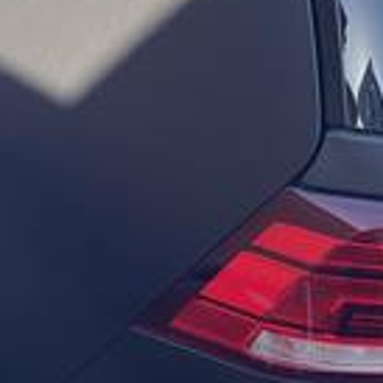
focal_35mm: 107
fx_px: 1339
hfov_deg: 16.3
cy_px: 182
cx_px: 218
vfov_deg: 16.3
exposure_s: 1/248
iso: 32
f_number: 1.6
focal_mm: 4.2
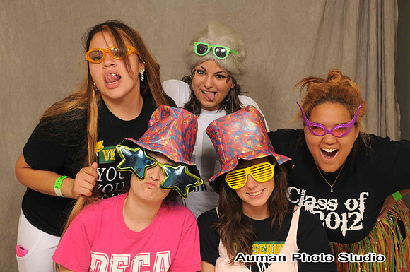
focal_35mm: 66
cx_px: 205
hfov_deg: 30.6
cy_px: 136
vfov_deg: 20.6
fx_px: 751
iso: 200
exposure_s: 1/125
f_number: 6.3
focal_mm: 44
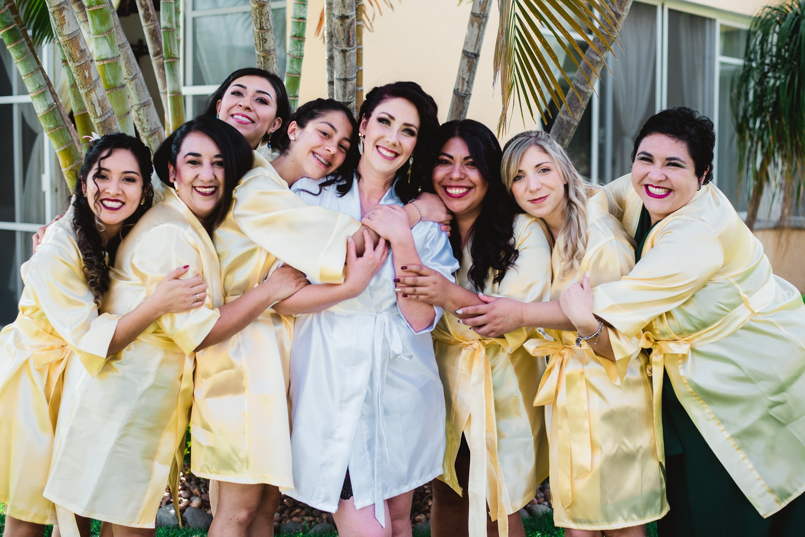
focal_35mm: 50
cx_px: 402
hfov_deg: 39.6
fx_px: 1118
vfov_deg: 27.0
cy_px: 268
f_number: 2.2
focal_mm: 50
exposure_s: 1/800
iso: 100
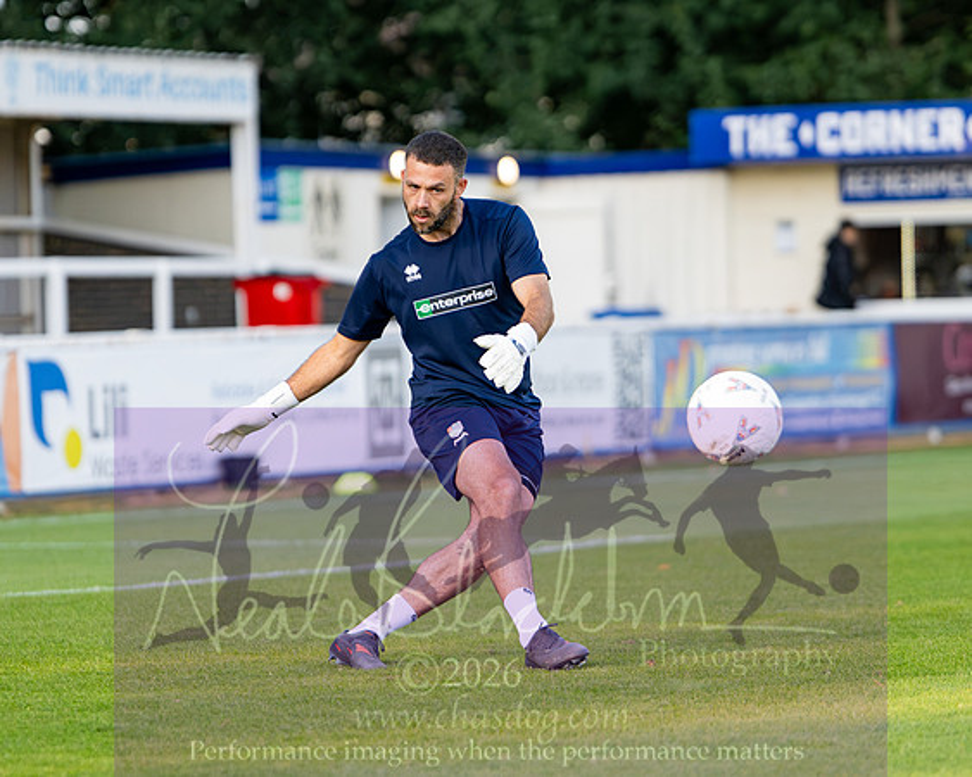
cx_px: 436
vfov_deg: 7.3
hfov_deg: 9.1
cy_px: 303
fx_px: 6105
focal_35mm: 212
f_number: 1.4
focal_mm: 85
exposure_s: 1/10000
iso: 1600
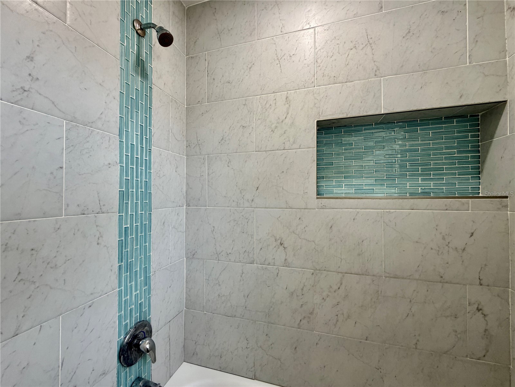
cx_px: 258
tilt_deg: +0.5
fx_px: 208
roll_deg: +0.4
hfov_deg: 102.1
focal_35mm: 14
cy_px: 194
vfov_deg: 85.7
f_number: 2.2
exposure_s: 1/120
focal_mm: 2.22
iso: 200
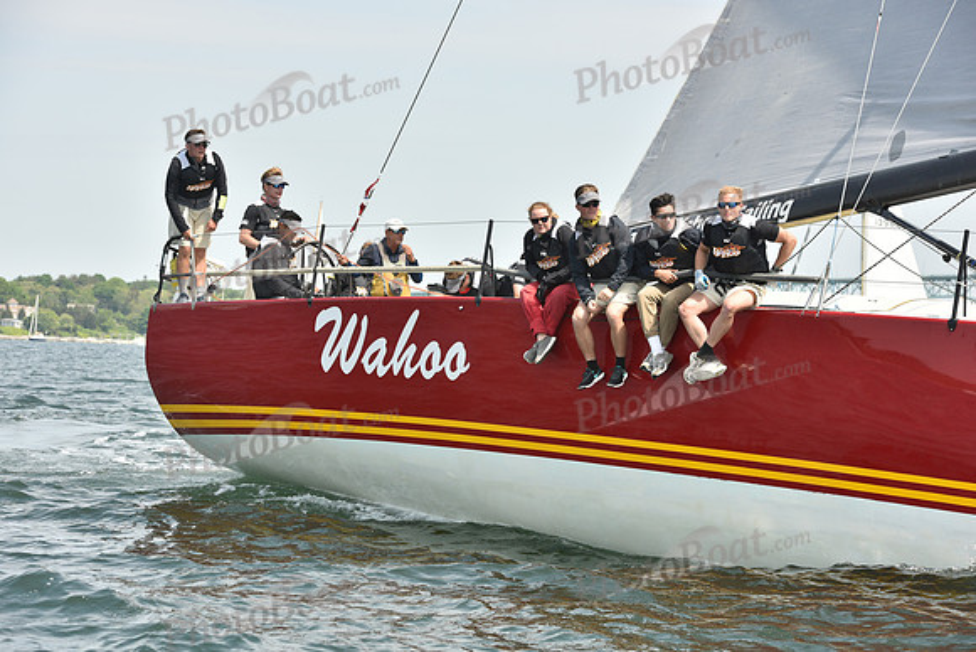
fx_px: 2847
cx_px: 488
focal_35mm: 105
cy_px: 326
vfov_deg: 13.0
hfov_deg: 19.5
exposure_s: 1/1000
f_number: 7.1
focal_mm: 105
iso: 400
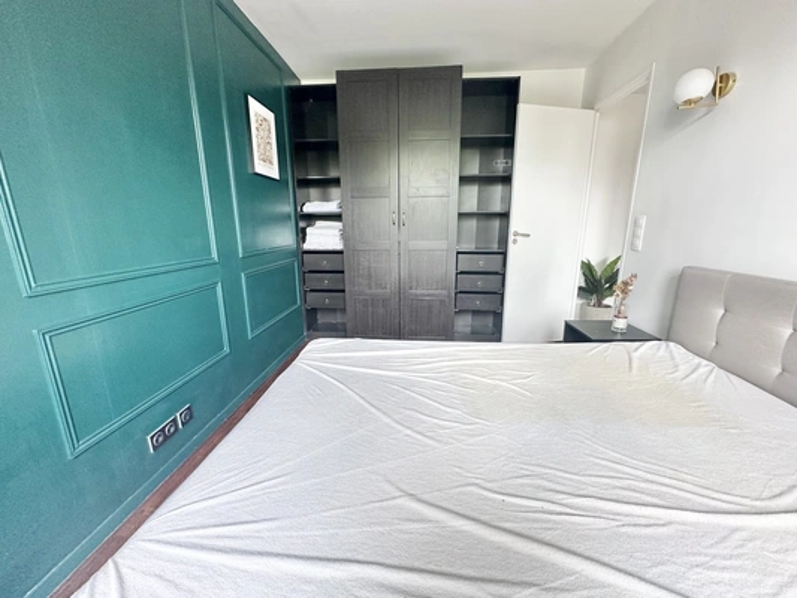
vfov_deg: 85.7
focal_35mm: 14
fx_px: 322
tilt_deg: -12.8
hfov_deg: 102.1
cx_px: 398
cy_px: 299
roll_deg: +0.0
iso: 160
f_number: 2.2
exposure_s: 1/99
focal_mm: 2.22
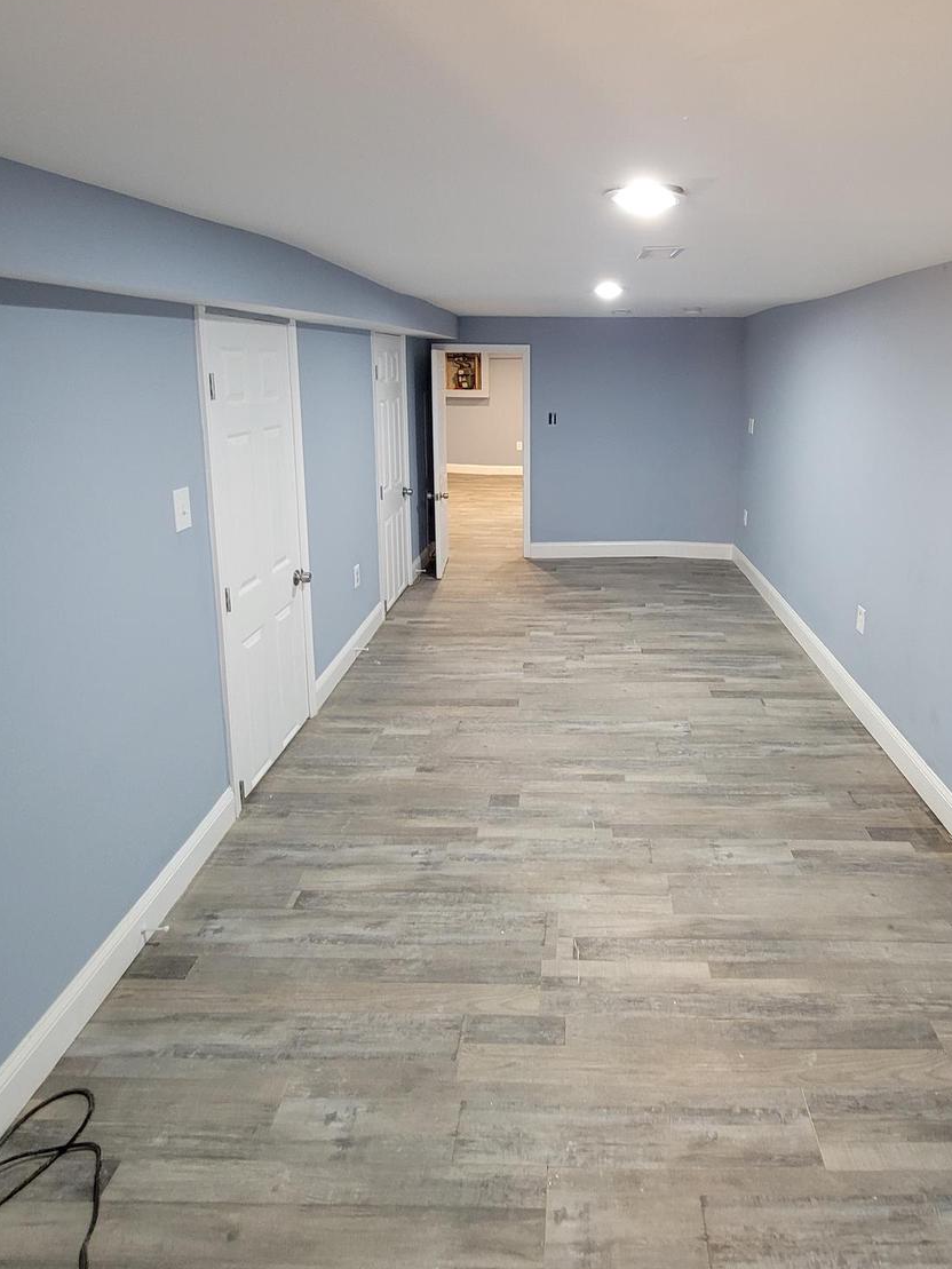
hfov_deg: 70.7
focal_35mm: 18
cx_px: 579
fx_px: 660
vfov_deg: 86.5
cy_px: 500
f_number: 2.2
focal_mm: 2.2
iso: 400
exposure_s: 1/30
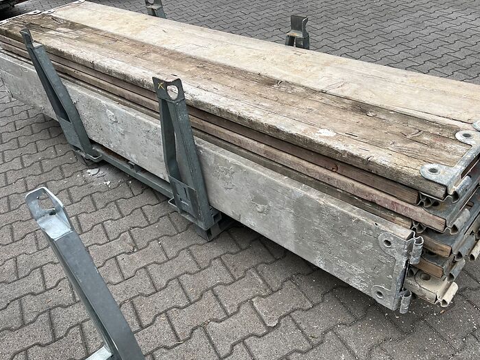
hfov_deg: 59.7
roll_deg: +6.7
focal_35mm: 30
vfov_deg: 46.8
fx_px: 416
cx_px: 274
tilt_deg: -38.7
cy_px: 186
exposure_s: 1/1647
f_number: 1.6
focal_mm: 5.1
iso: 50
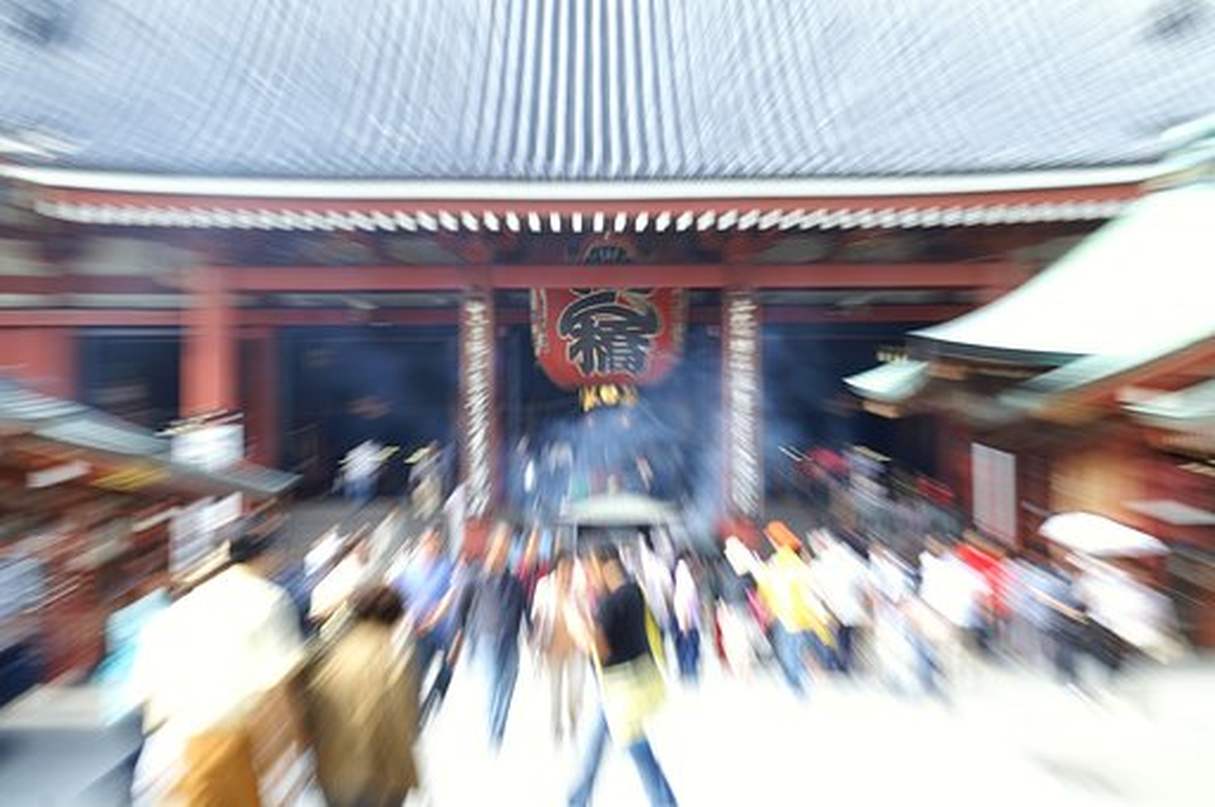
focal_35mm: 112
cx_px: 608
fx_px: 3792
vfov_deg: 12.1
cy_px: 404
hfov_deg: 18.2
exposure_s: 1/25
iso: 100
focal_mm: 75
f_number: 11
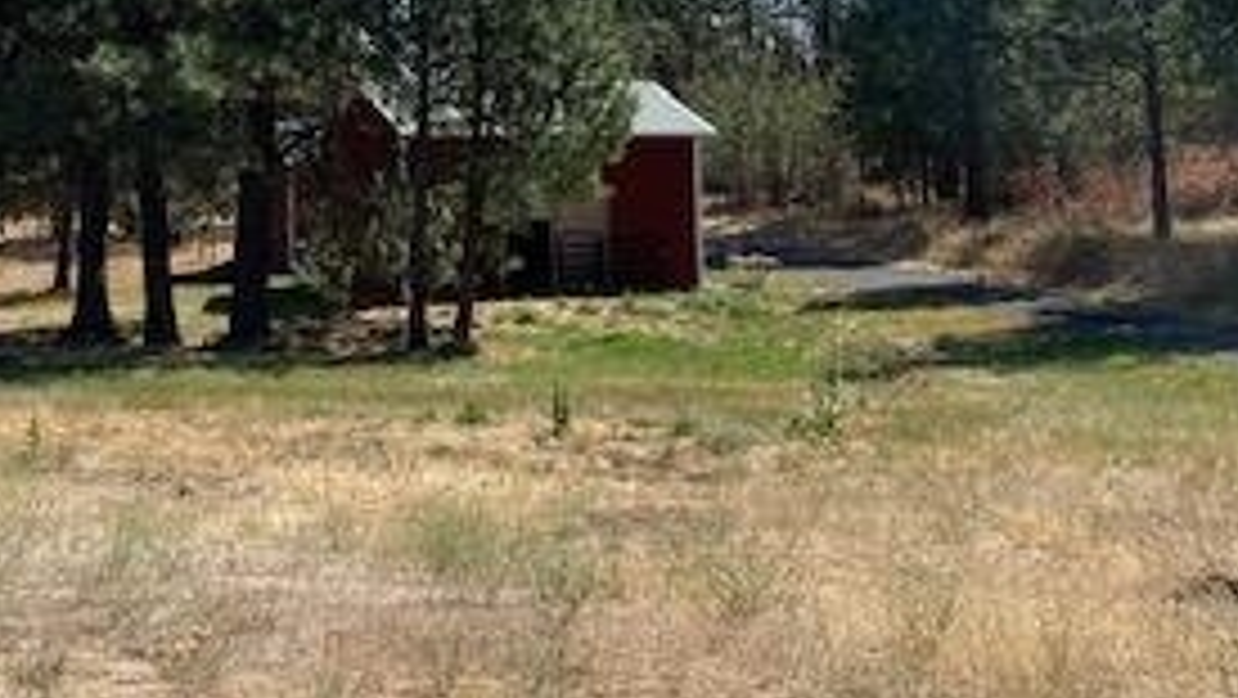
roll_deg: -0.1
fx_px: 2168
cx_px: 387
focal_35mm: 66
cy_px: -86
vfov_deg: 17.6
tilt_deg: +7.6
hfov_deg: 31.6
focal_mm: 4.25
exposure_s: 1/2688
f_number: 1.8
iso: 32
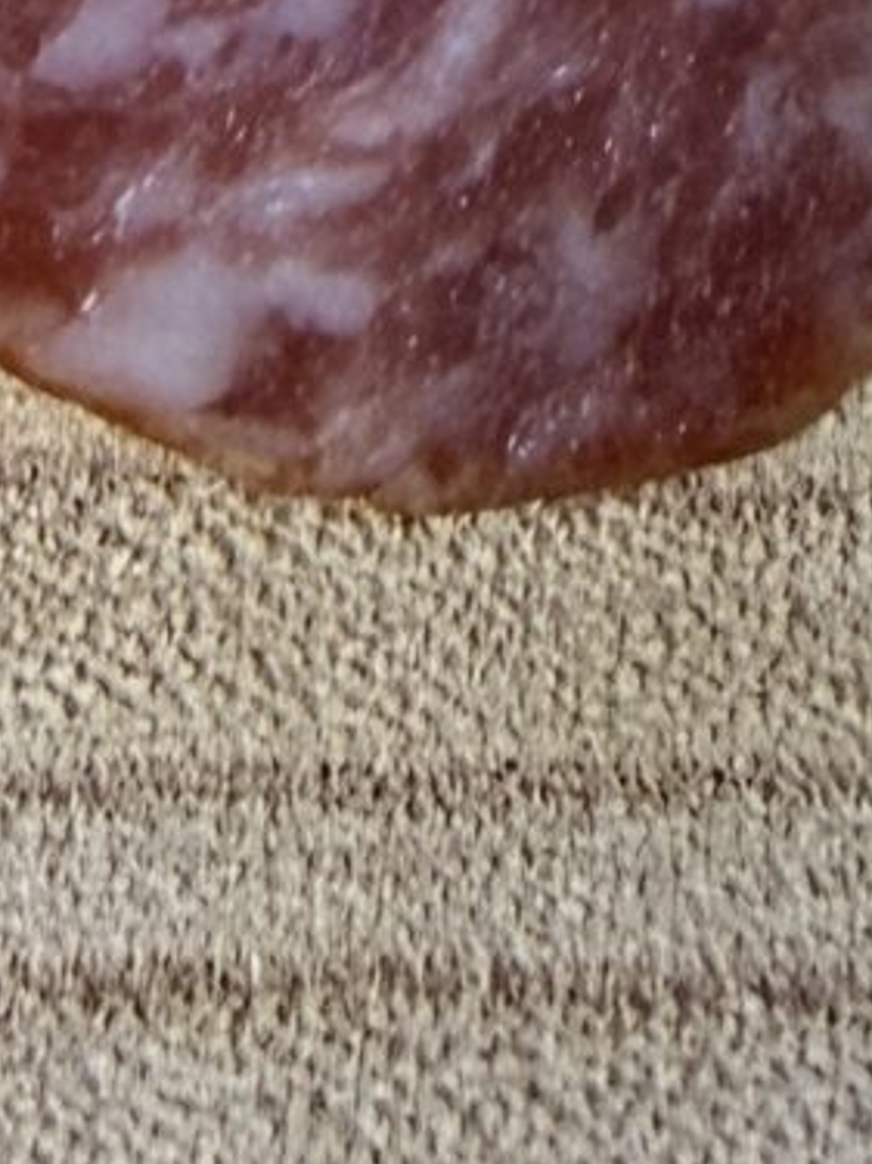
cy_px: -2496
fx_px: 5511
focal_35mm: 164
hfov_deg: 9.0
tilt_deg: -45.4
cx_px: 363
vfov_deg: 9.2
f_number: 2.2
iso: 100
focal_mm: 2.22
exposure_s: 1/99
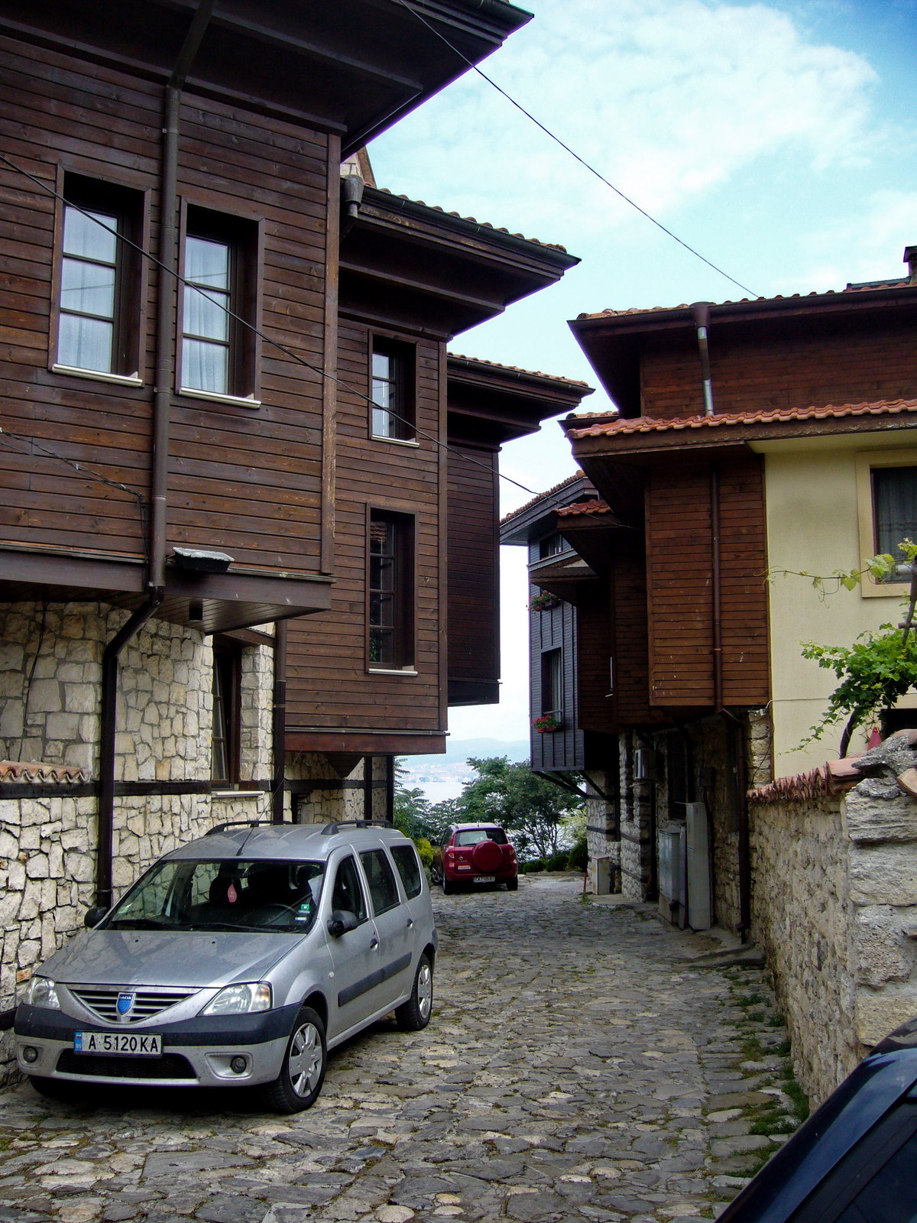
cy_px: 612
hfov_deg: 40.7
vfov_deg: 52.6
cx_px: 458
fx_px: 1236
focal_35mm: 35
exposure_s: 1/640
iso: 80
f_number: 2.8
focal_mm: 5.8
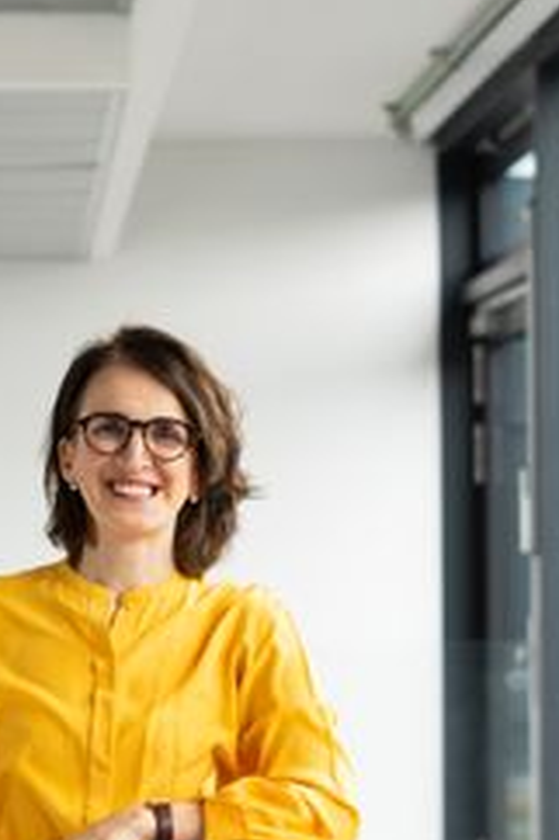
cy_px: 500
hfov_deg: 12.9
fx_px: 2472
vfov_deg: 19.3
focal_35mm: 106
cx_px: 123
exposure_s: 1/60
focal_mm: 50
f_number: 2.8
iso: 160
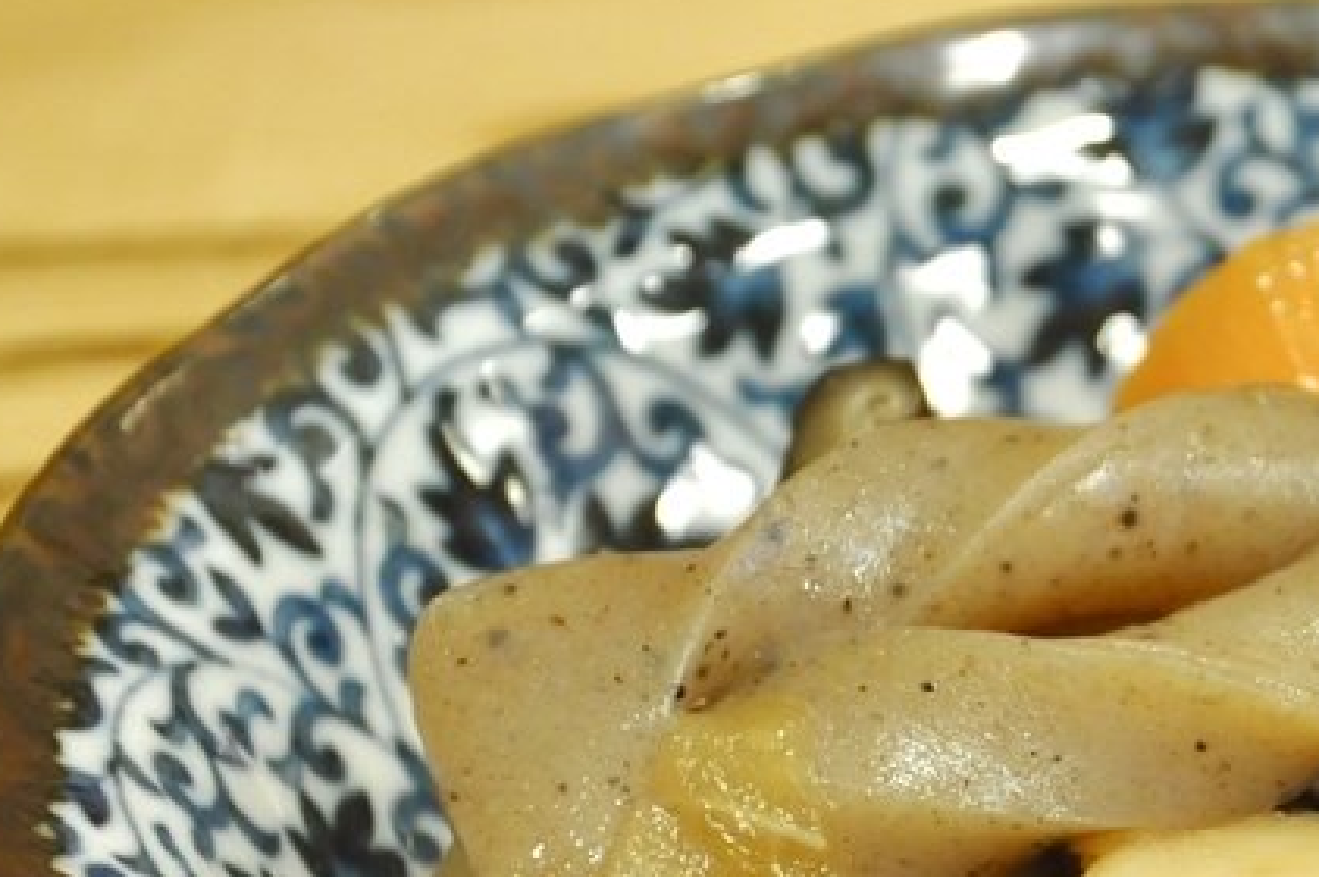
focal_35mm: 248
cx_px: 1281
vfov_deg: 5.5
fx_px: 9079
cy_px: 675
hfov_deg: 8.3
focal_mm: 58
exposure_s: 1/30
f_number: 5
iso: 1100
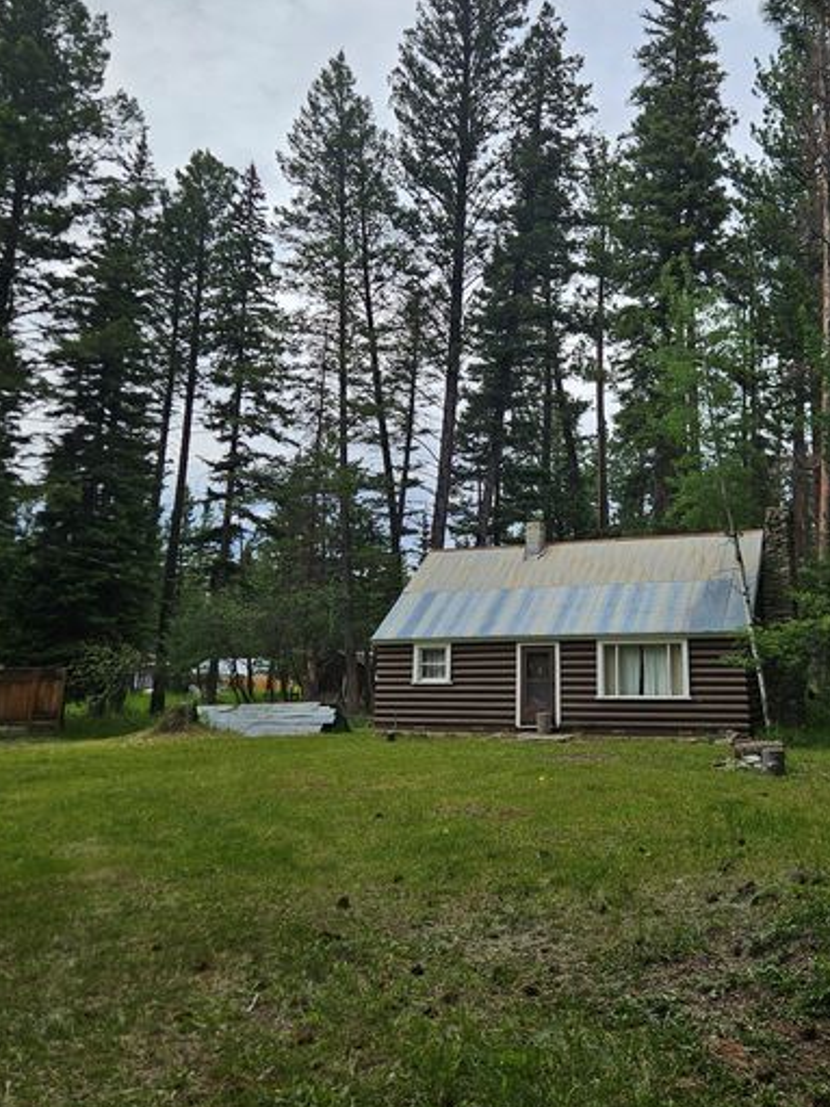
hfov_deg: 46.3
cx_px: 522
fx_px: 959
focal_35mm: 30
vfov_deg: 59.4
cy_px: 437
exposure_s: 1/1410
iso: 25
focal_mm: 5.4
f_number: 1.8
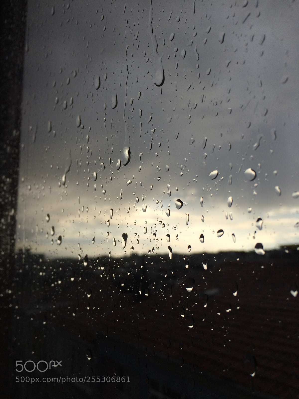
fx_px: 334
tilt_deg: +8.0
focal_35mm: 29
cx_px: 150
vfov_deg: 61.7
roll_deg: +2.1
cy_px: 200
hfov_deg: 48.2
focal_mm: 4.15
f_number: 2.2
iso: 32
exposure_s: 1/1642
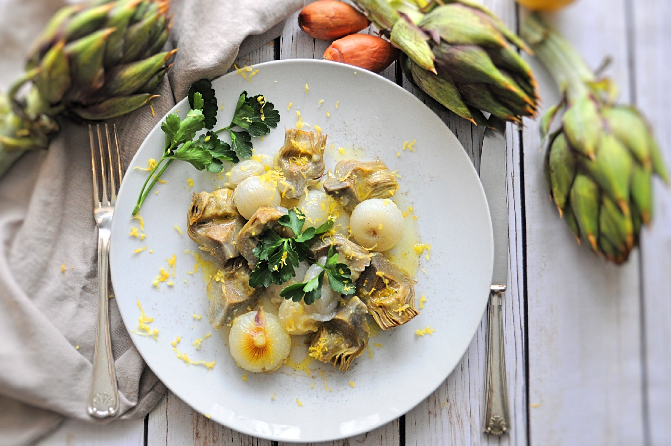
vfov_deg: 28.0
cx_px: 298
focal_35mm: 48
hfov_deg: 41.1
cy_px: 244
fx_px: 894
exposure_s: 1/30
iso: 1100
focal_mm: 28
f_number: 4.5
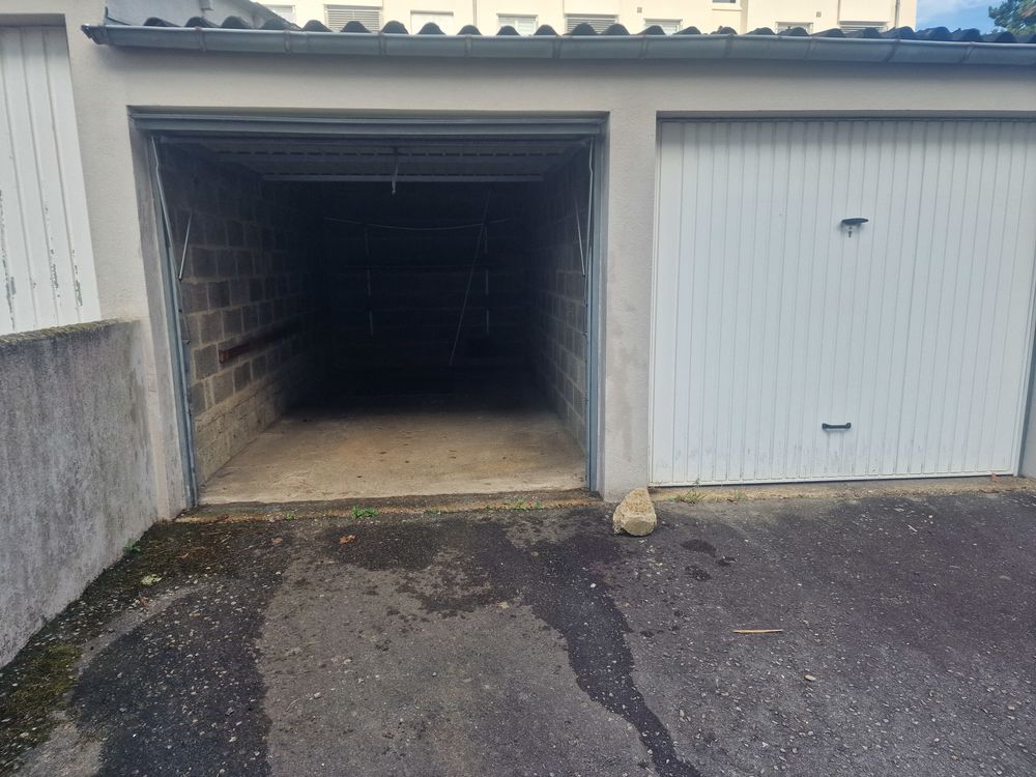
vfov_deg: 58.9
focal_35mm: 23
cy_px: 388
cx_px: 518
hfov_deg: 73.9
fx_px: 688
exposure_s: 1/261
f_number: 1.8
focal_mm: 6.4
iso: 50
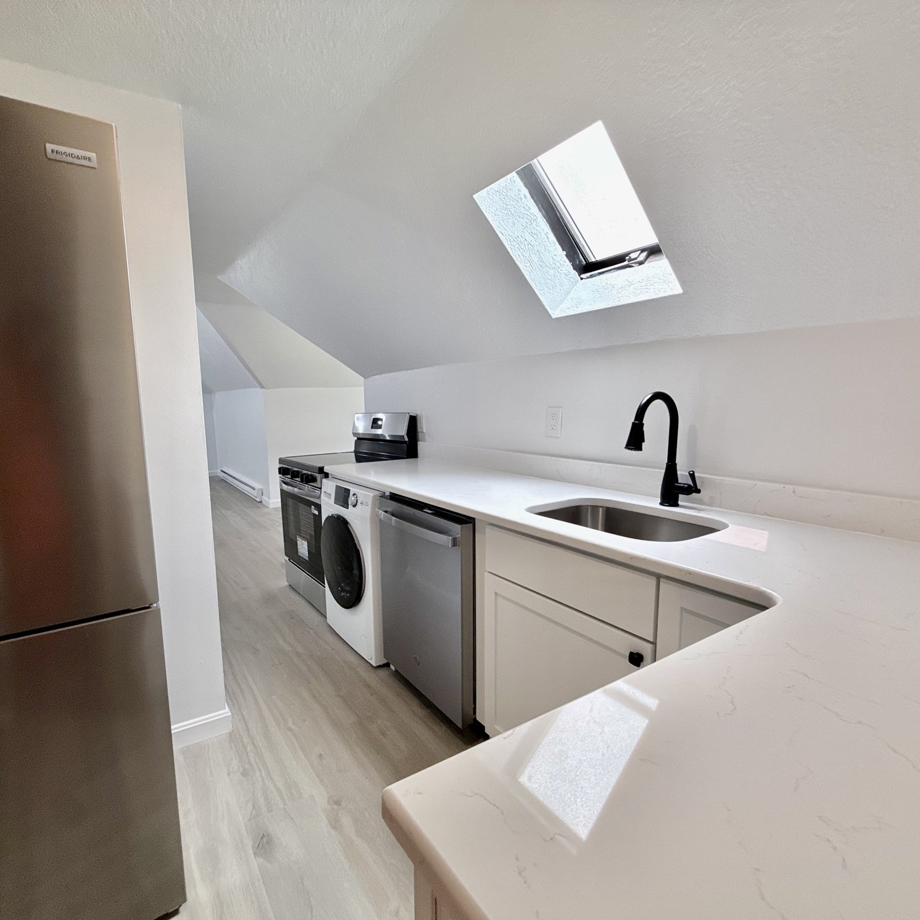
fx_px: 511
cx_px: 417
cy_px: 469
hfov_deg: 83.7
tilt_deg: -7.7
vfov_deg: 84.0
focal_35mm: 17
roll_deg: +0.9
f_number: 2.2
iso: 100
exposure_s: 1/120
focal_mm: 2.22
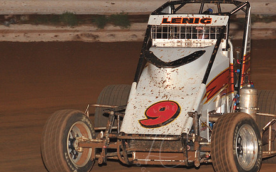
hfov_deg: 12.5
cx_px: 167
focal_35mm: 168
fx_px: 1264
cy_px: 86
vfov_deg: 7.8
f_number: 6.3
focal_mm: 125
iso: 1600
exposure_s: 1/320
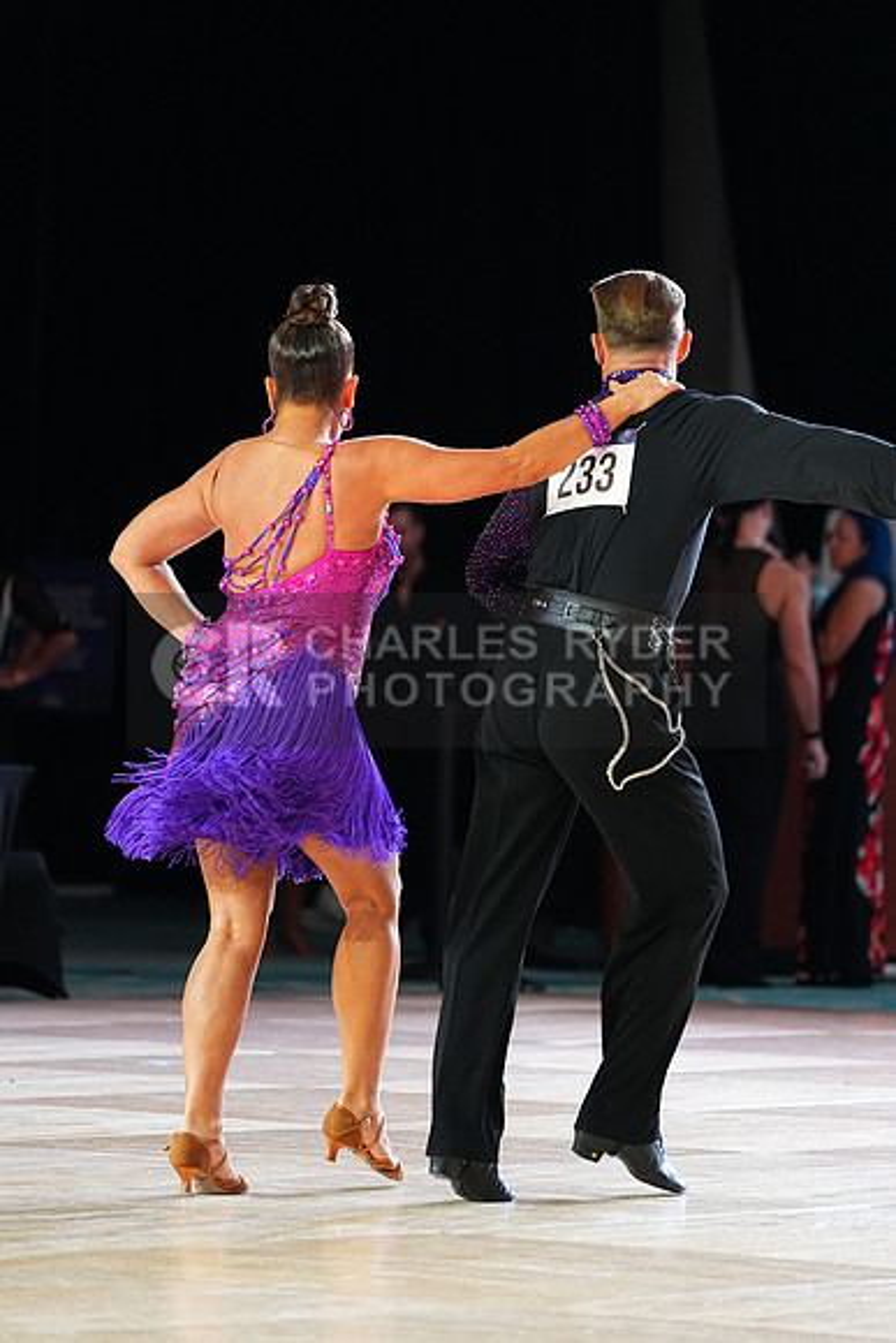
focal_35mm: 200
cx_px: 448
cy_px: 672
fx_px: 7462
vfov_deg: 10.3
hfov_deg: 6.9
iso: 3200
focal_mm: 200
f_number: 4
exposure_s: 1/400
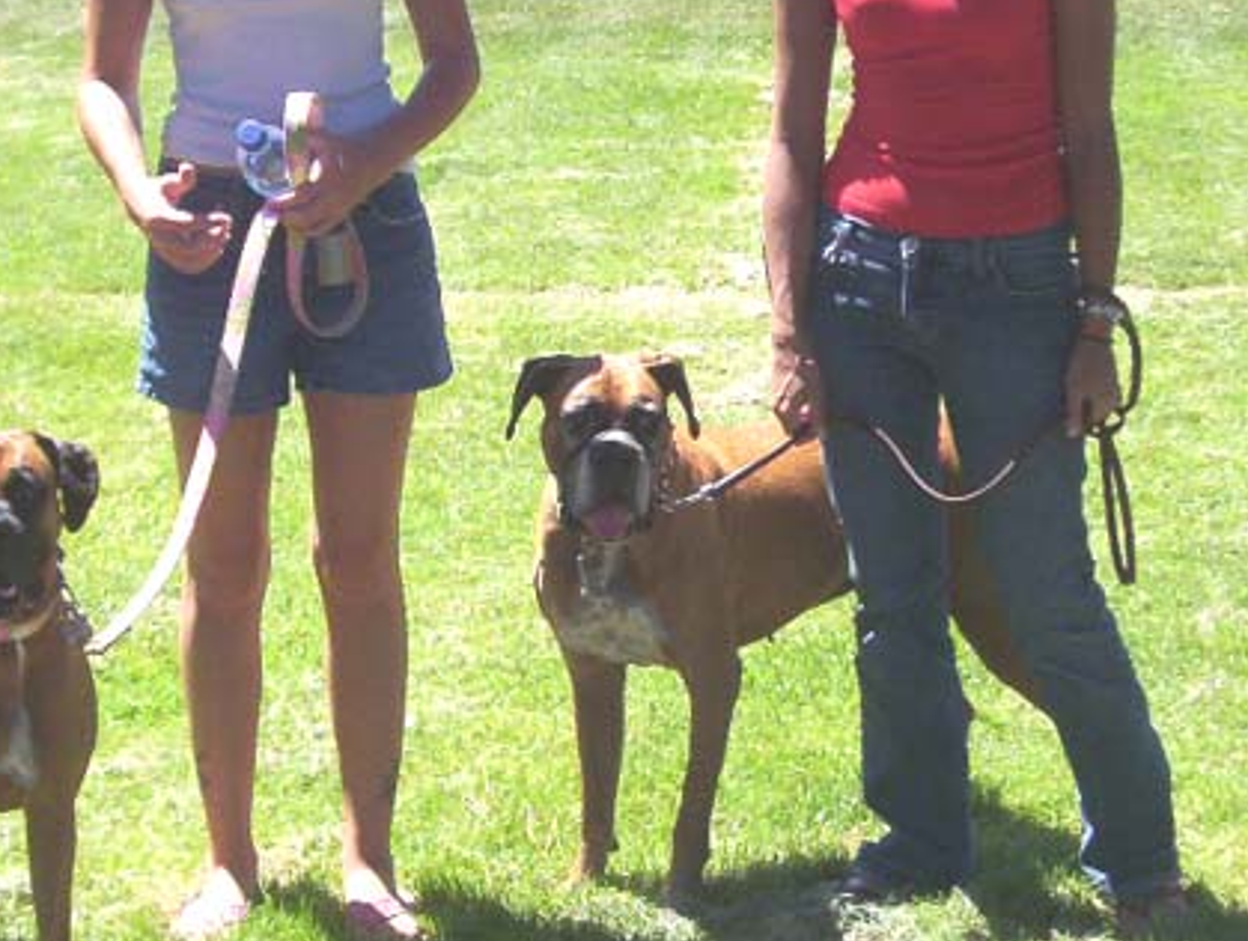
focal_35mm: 97
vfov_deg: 15.3
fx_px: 3504
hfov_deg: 20.2
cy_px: 296
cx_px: 478
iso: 100
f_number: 3.54
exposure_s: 1/696
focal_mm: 9.98
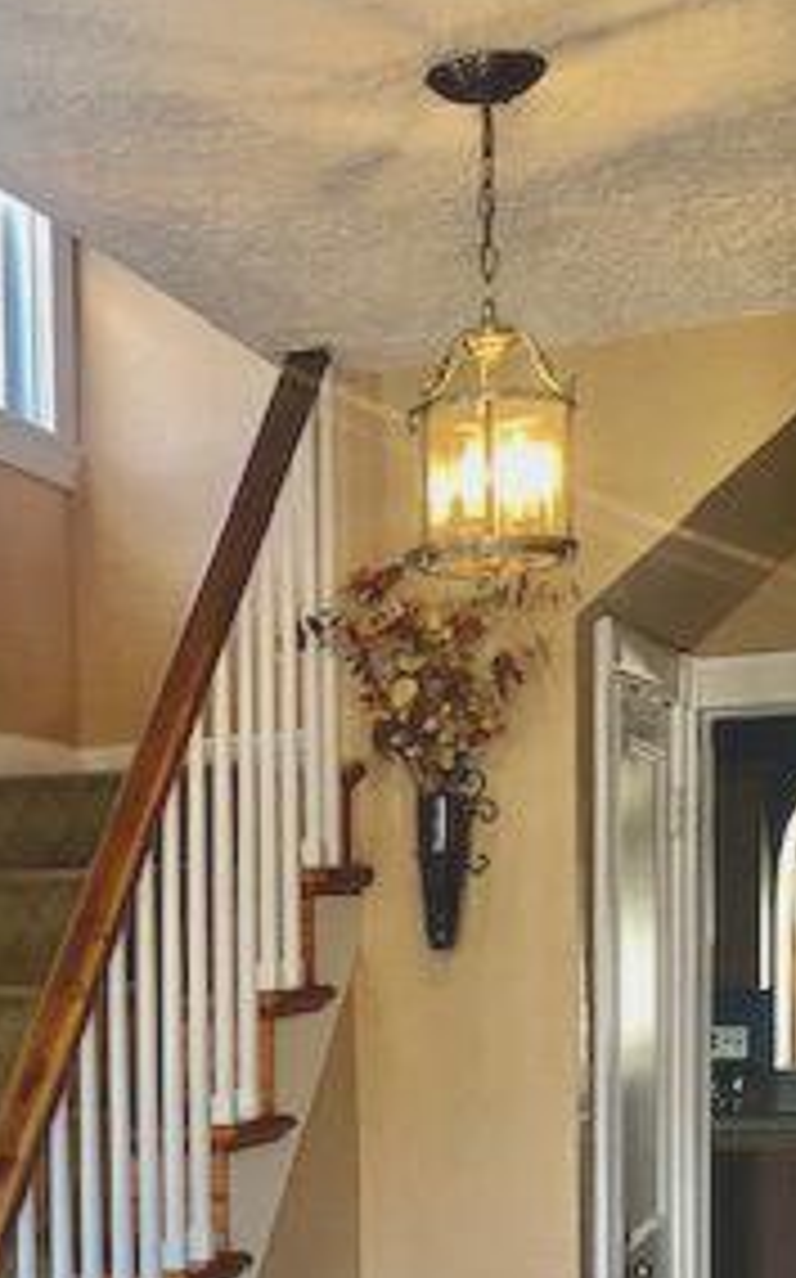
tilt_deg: -5.0
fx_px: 2330
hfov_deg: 19.1
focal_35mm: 67
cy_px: 1233
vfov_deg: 29.0
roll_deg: +0.8
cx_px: 94
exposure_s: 1/30
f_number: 1.8
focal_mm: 3.99
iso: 32
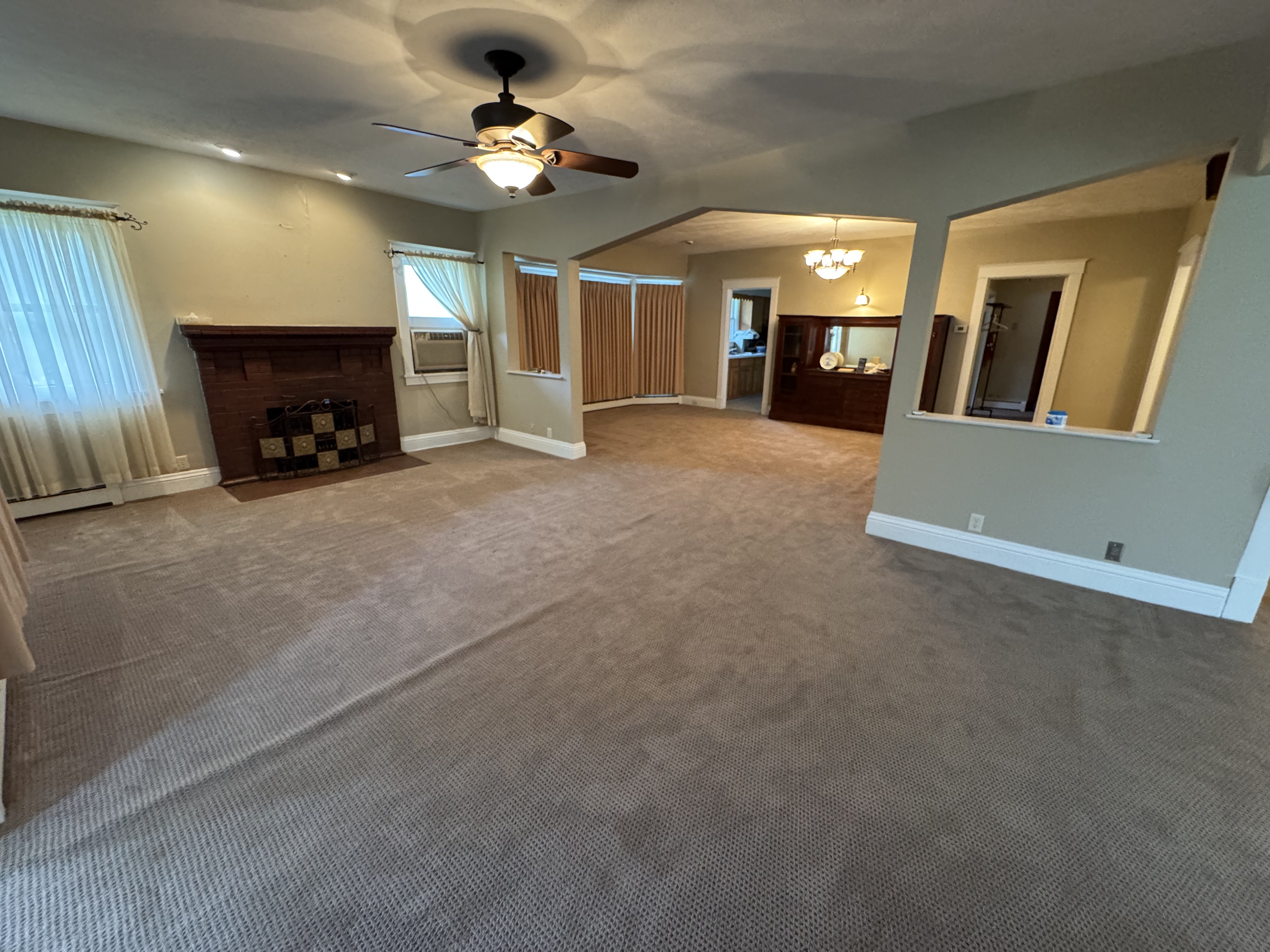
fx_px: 514
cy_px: 476
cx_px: 635
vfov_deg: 85.7
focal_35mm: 14
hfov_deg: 102.1
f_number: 2.2
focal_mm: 2.22
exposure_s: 1/60
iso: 800
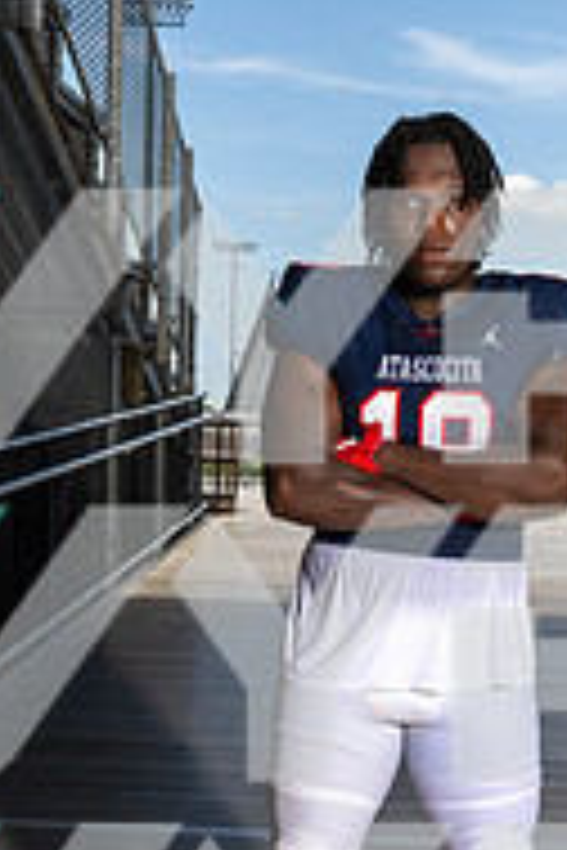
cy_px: 648
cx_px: 400
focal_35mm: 57
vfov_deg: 34.3
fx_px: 1347
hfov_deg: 23.6
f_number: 10
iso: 160
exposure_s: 1/250
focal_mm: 24
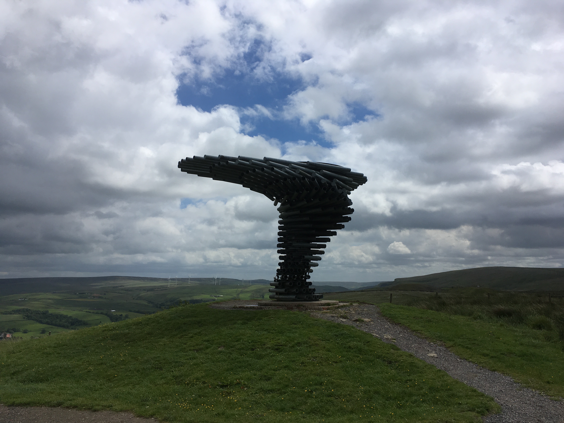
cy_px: 212
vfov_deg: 48.2
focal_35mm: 29
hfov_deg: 61.7
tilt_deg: +7.6
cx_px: 282
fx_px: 472
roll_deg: +1.4
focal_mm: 4.15
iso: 25
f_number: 2.2
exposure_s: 1/4525
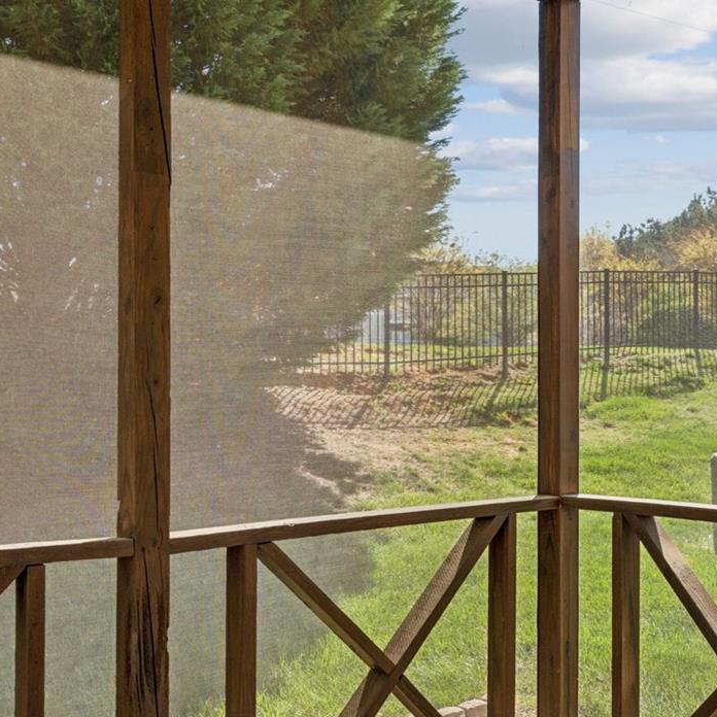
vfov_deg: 40.8
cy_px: 406
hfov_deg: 40.9
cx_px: 361
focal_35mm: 41
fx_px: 961
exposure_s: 1/20
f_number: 13
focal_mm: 16.4
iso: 100
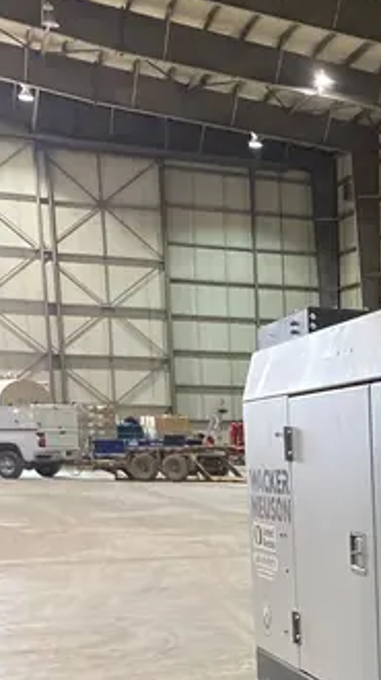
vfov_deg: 31.1
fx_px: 1134
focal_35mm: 63
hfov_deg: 17.5
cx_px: 542
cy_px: 667
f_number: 1.8
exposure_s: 1/60
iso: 400
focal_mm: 4.25
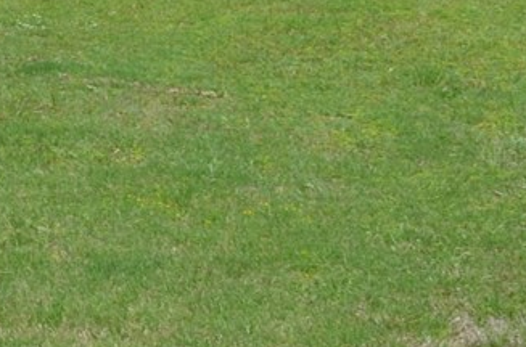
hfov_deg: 9.1
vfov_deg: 6.7
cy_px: -296
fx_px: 2914
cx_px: -791
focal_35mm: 200
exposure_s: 1/250
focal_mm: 20
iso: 100
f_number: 8
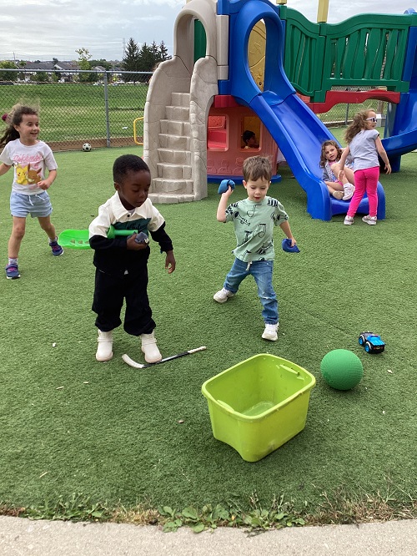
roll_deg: +0.9
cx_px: 208
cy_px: 278
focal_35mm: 31
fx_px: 498
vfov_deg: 58.3
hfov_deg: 45.5
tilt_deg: -21.6
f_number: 2.4
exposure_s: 1/296
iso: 25
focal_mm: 3.3
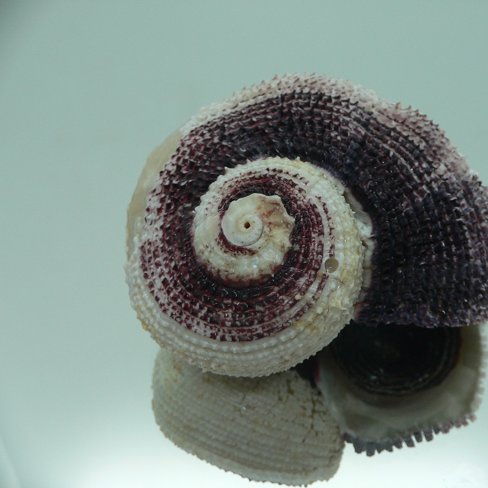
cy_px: 243
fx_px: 670
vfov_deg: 40.0
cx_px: 324
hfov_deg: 39.6
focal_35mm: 42
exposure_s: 1/60
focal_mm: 4.6
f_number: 2.8
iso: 80
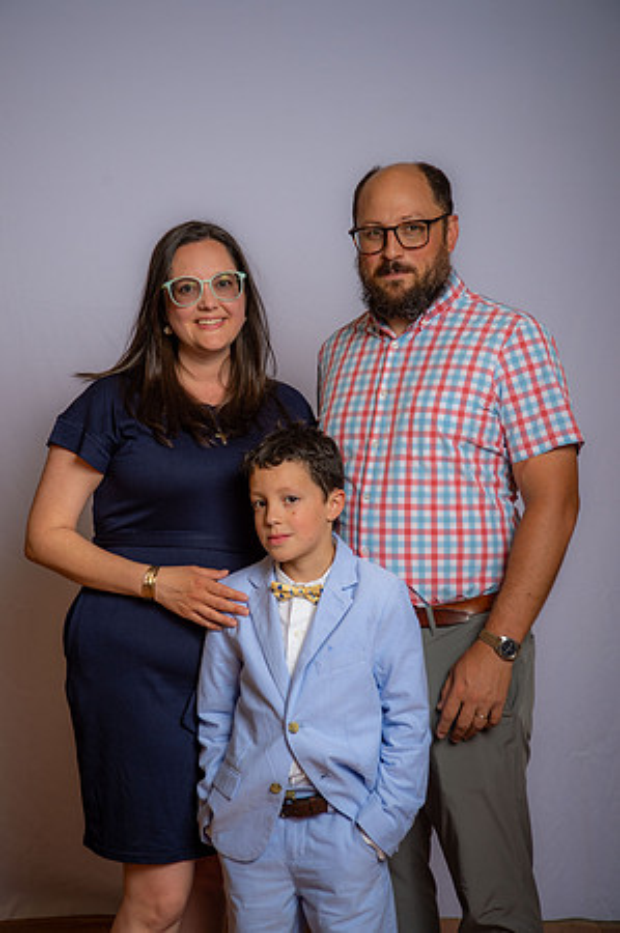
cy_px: 466
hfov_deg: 20.9
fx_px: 1683
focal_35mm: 65
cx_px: 310
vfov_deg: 31.0
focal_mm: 65
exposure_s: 1/160
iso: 250
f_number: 6.3
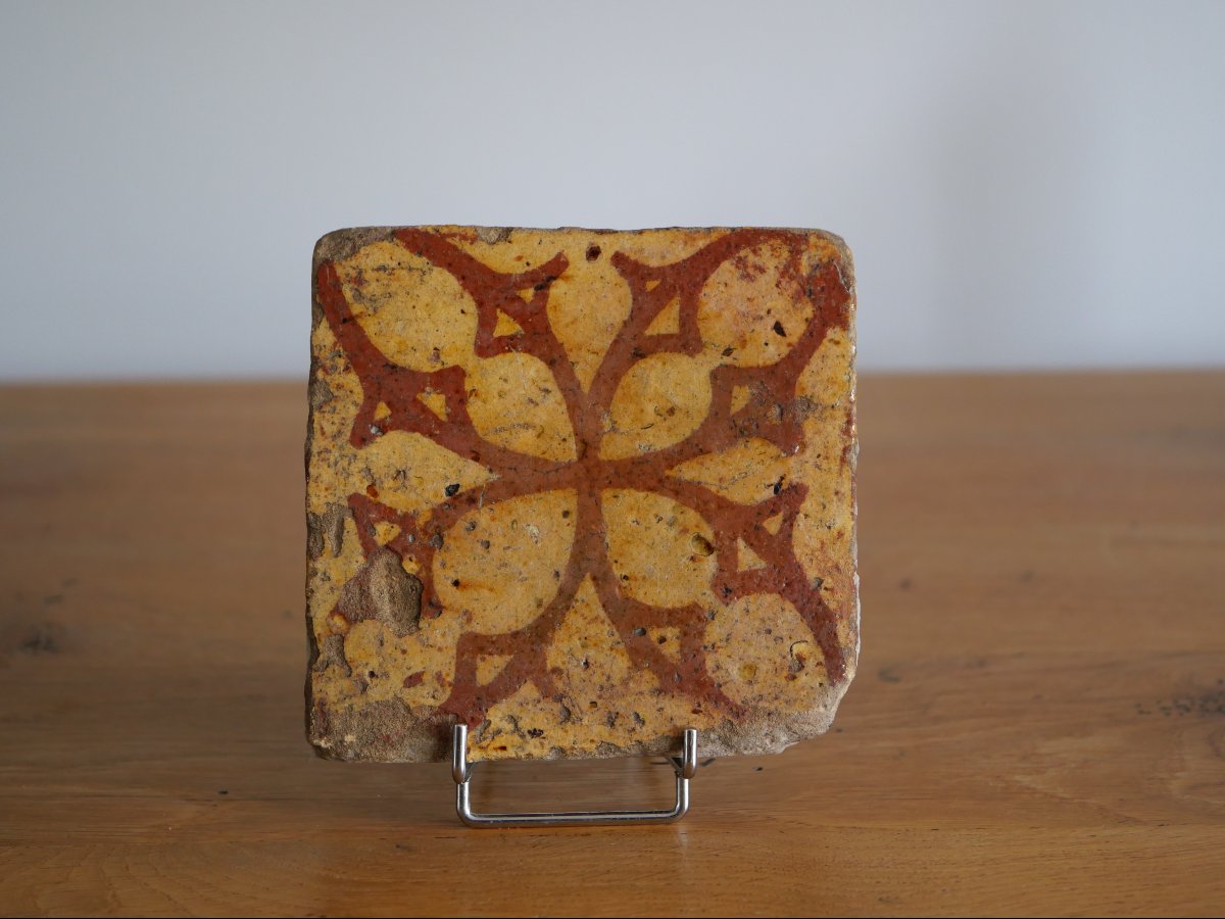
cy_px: 460
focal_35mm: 60
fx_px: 2123
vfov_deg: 24.4
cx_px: 612
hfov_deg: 32.2
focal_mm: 30
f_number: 2.8
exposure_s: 1/60
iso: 640
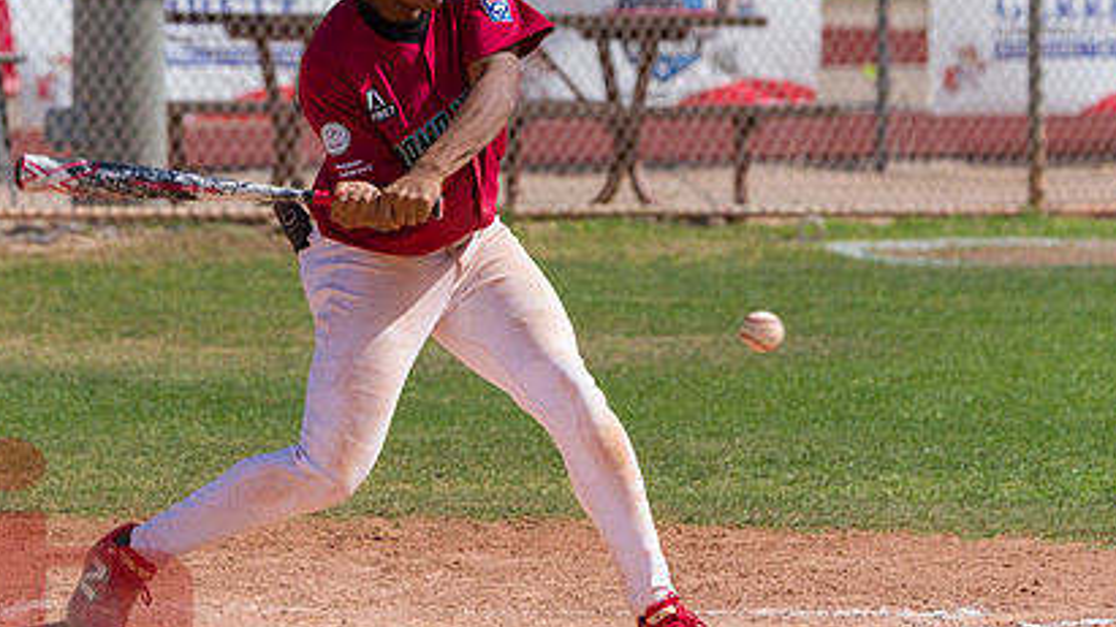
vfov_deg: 3.3
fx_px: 11036
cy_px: 227
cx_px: 462
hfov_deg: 5.8
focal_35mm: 373
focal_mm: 220
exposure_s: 1/2000
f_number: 7.1
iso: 500
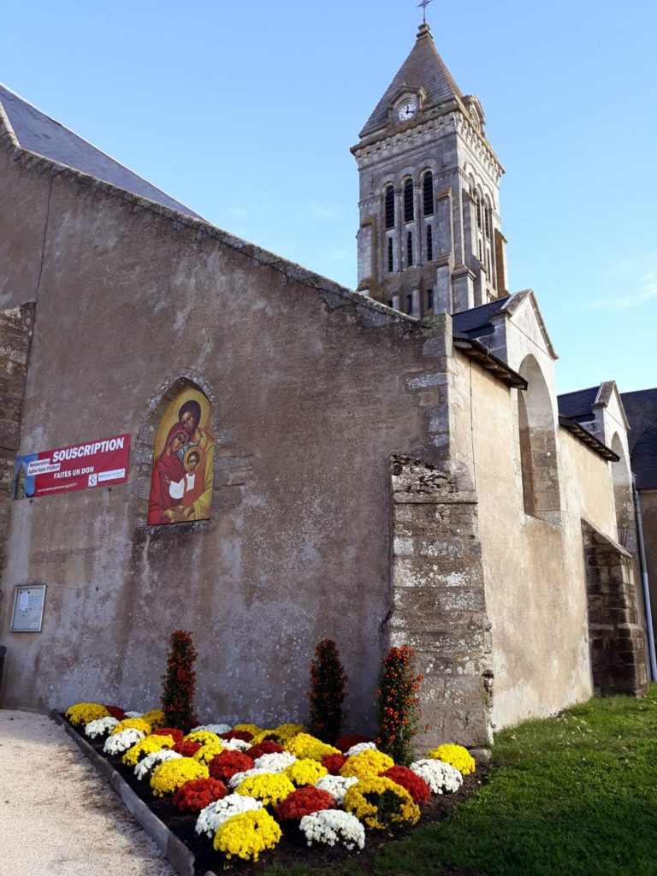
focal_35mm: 27
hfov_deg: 51.4
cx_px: 328
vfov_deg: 65.3
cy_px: 438
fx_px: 683
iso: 40
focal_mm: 3.71
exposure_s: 1/466
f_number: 1.7
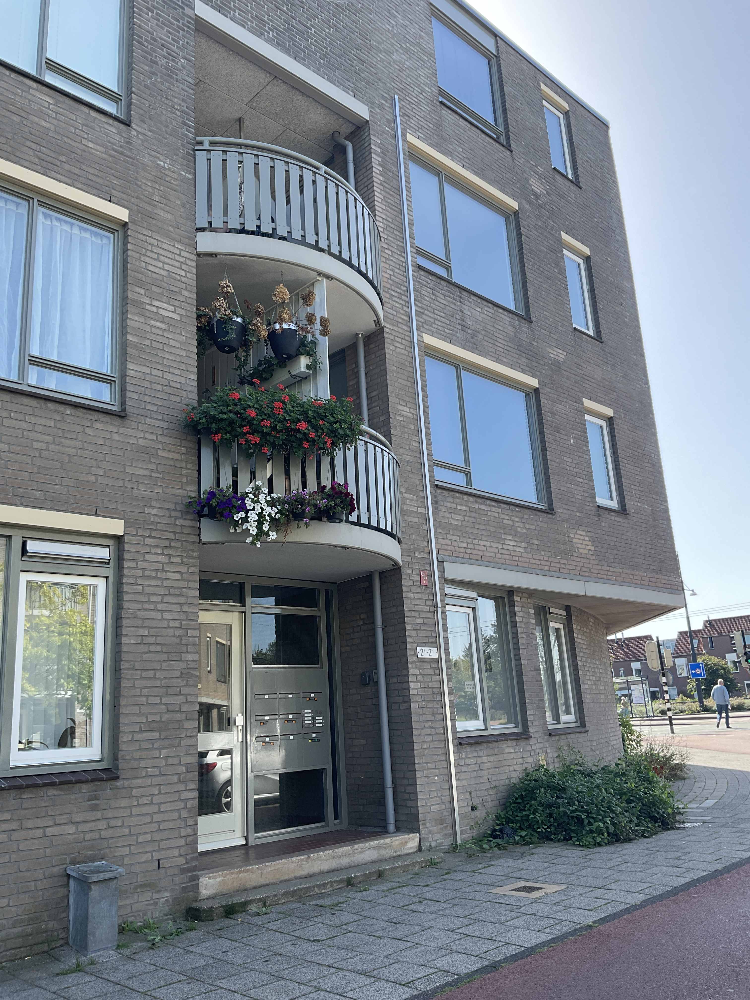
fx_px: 838
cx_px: 375
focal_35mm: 29
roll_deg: +3.6
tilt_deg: +15.5
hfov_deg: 48.2
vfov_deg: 61.7
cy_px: 500
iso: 16
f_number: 1.8
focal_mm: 3
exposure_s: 1/415
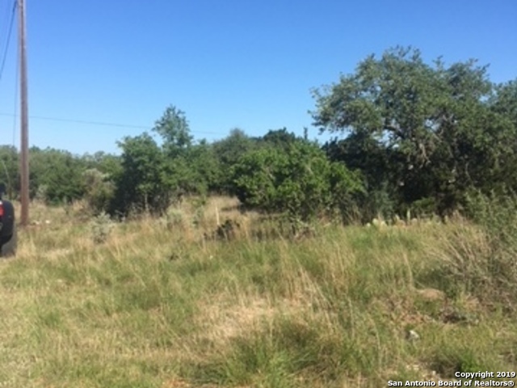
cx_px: 258
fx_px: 433
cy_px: 194
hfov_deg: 61.7
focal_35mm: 29
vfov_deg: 48.2
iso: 25
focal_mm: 4.15
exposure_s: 1/1709
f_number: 2.2
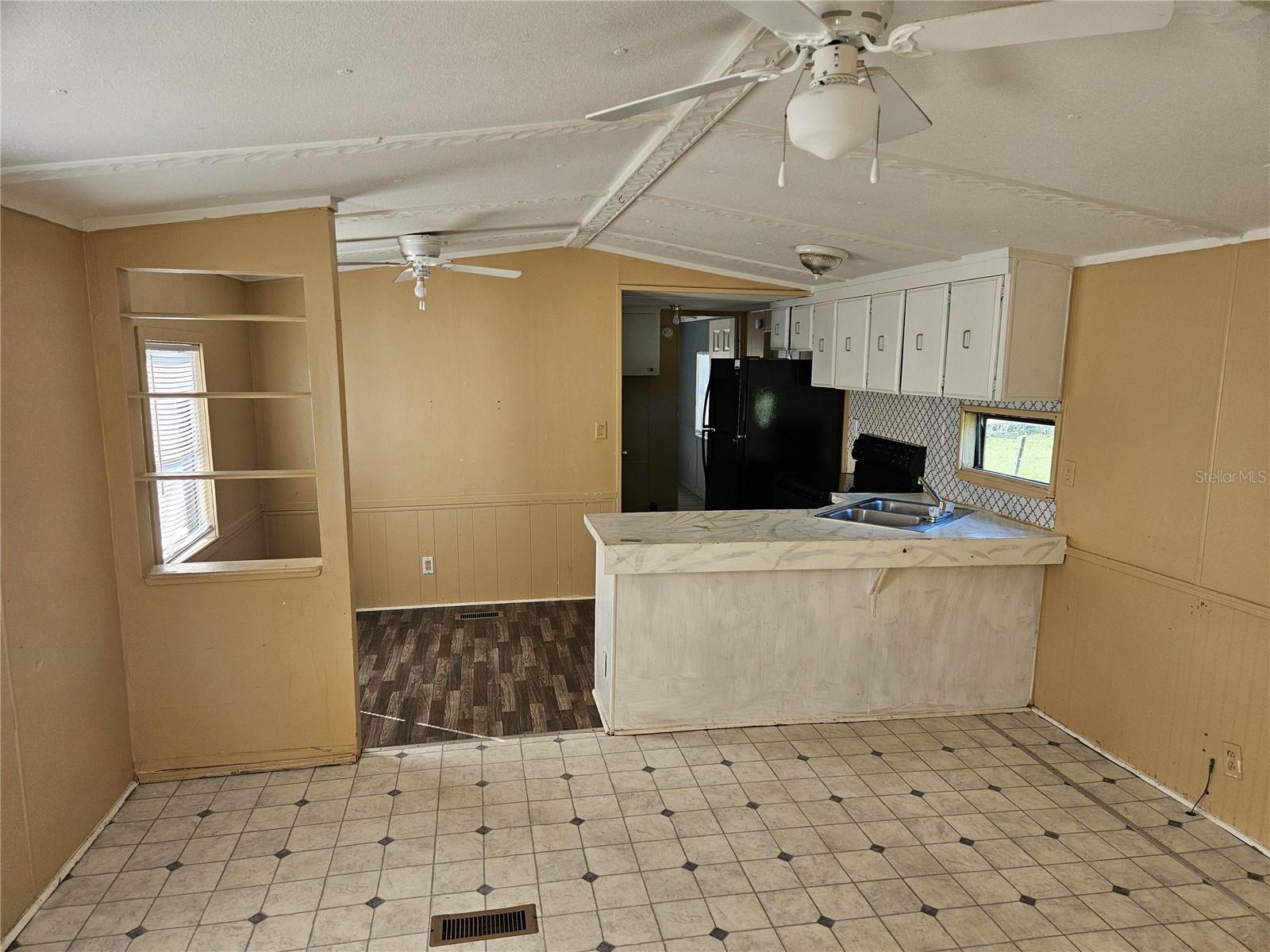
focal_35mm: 23
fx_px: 844
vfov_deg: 58.9
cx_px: 635
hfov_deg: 73.9
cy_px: 476
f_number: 1.8
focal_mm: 5.4
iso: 100
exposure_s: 1/207
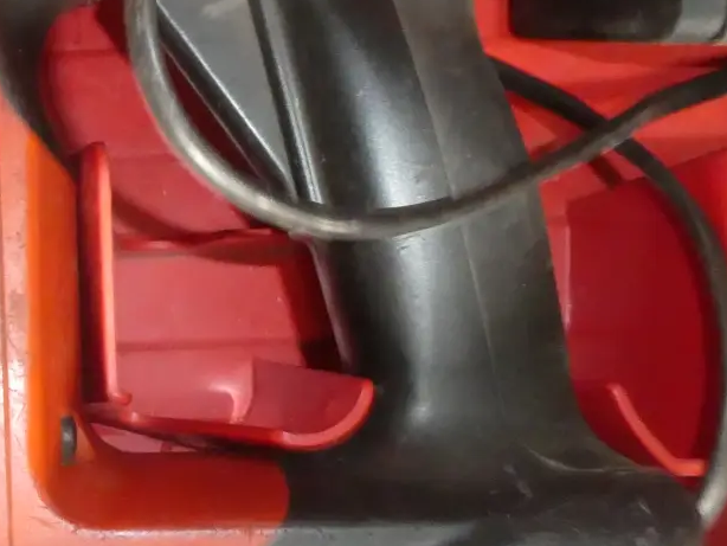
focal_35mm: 75
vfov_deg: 19.6
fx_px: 1576
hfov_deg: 23.1
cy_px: 307
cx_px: -214
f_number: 3.3
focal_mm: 4.3
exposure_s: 1/8
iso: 640
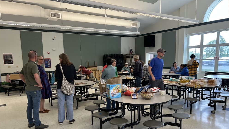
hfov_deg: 66.1
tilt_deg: -7.9
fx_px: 176
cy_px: 86
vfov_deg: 39.7
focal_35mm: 29
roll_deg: -1.1
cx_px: 114
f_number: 1.5
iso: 125
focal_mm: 5.7
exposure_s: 1/120
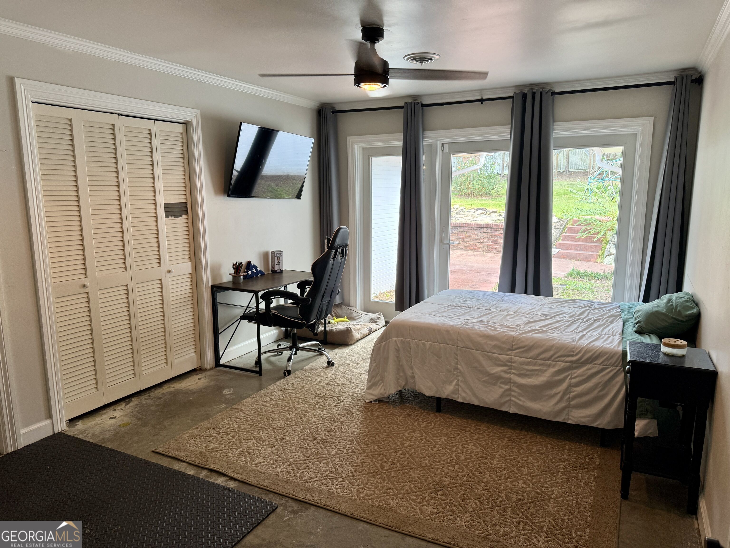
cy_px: 274
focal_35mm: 24
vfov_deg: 56.8
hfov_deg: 71.6
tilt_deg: -10.1
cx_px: 365
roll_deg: -0.2
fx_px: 506
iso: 100
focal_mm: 6.76
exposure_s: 1/120
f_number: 1.78
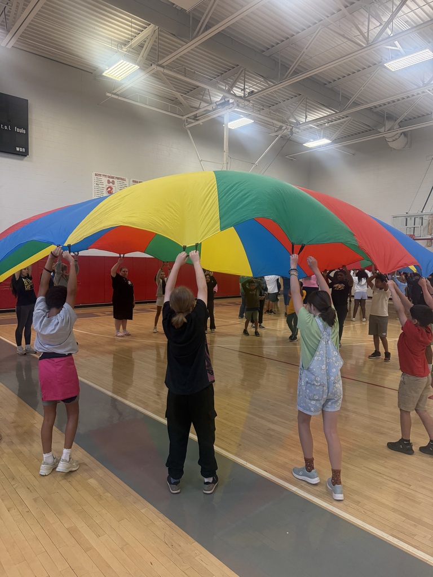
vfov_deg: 71.6
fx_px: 400
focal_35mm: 24
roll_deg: -1.5
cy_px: 288
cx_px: 216
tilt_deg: -1.2
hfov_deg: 56.8
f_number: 1.78
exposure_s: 1/120
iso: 320
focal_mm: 6.76
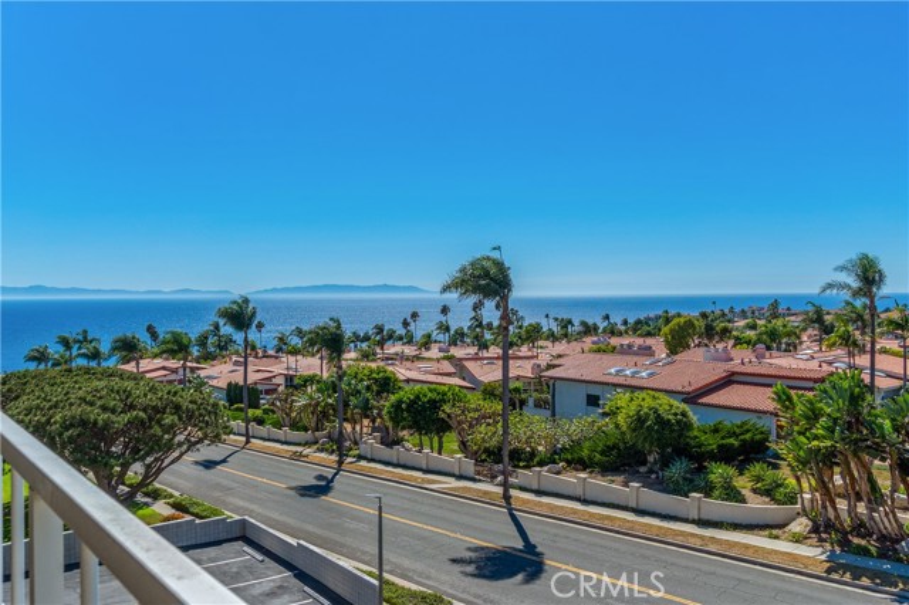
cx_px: 454
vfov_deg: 47.9
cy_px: 302
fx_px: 681
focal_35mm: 27
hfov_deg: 67.4
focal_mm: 18
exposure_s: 1/400
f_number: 8
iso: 400
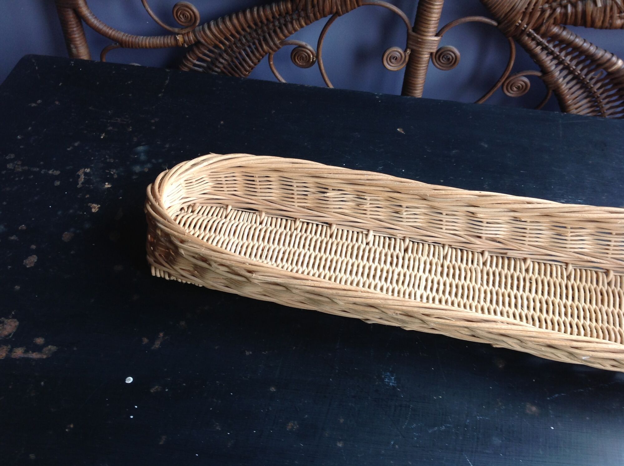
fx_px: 630
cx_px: 312
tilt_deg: -48.9
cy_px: 233
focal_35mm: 35
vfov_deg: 40.6
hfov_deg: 52.7
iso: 50
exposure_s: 1/20
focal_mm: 4.28
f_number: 2.4
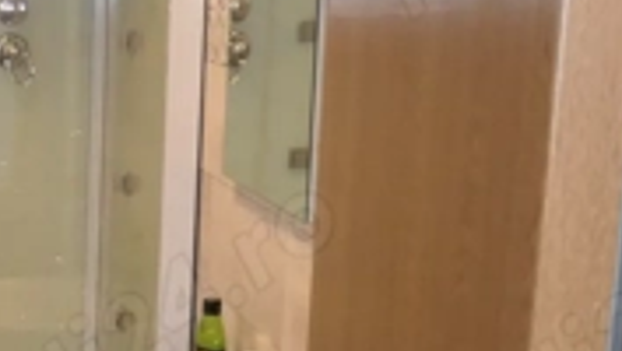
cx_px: -141
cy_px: 309
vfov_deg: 14.1
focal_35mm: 85
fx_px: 1403
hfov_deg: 22.8
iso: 500
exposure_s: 1/60
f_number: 3.3
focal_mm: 8.8
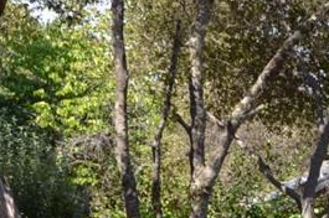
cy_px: 250
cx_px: 451
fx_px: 1397
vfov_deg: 8.9
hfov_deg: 12.9
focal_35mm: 153
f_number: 5
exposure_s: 1/200
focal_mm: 18
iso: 100
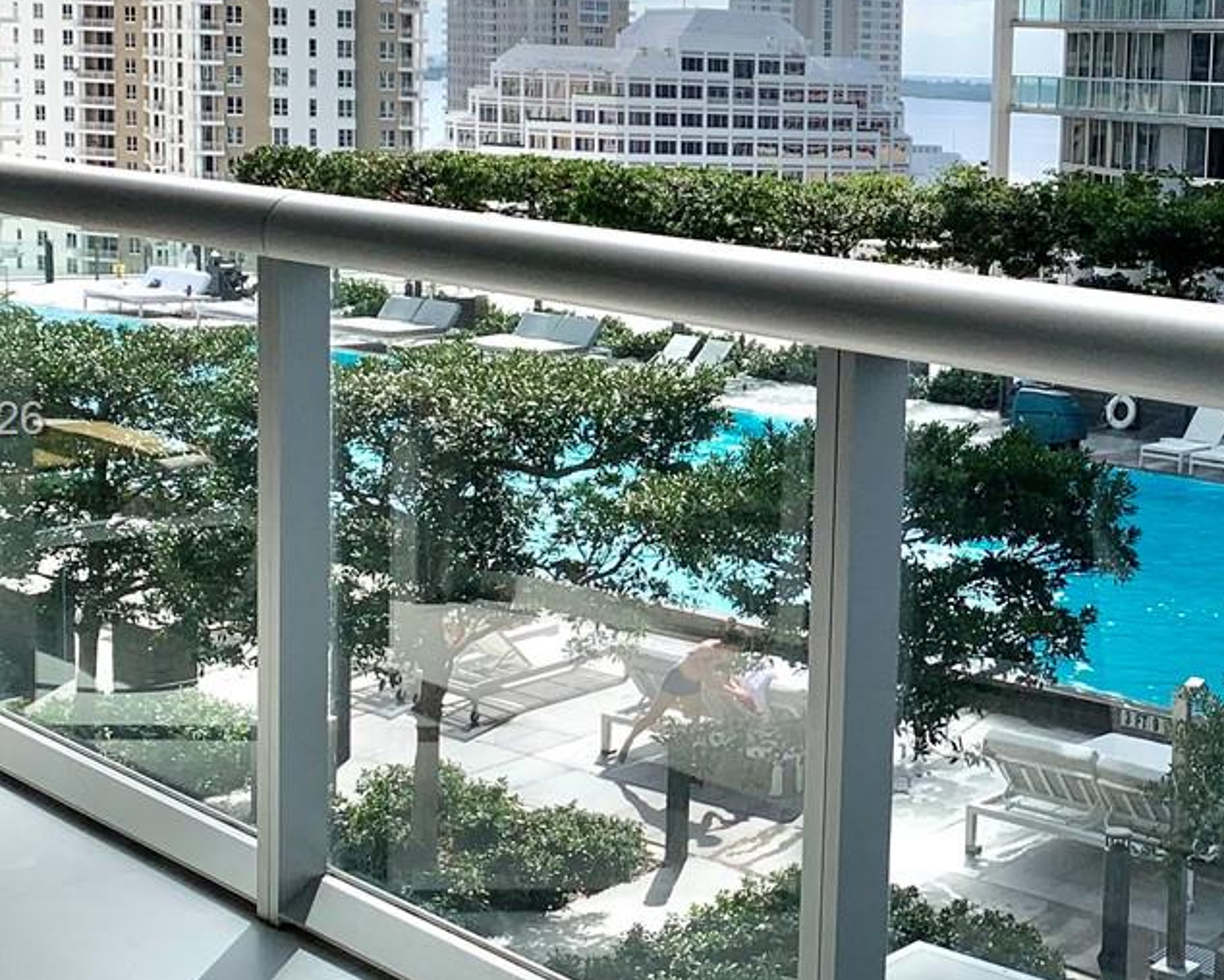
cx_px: 988
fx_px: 2320
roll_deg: -2.3
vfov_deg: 23.9
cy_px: 422
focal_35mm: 64
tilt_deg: -8.1
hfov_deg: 28.9
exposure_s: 1/3289
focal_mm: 4.25
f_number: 1.8
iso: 25
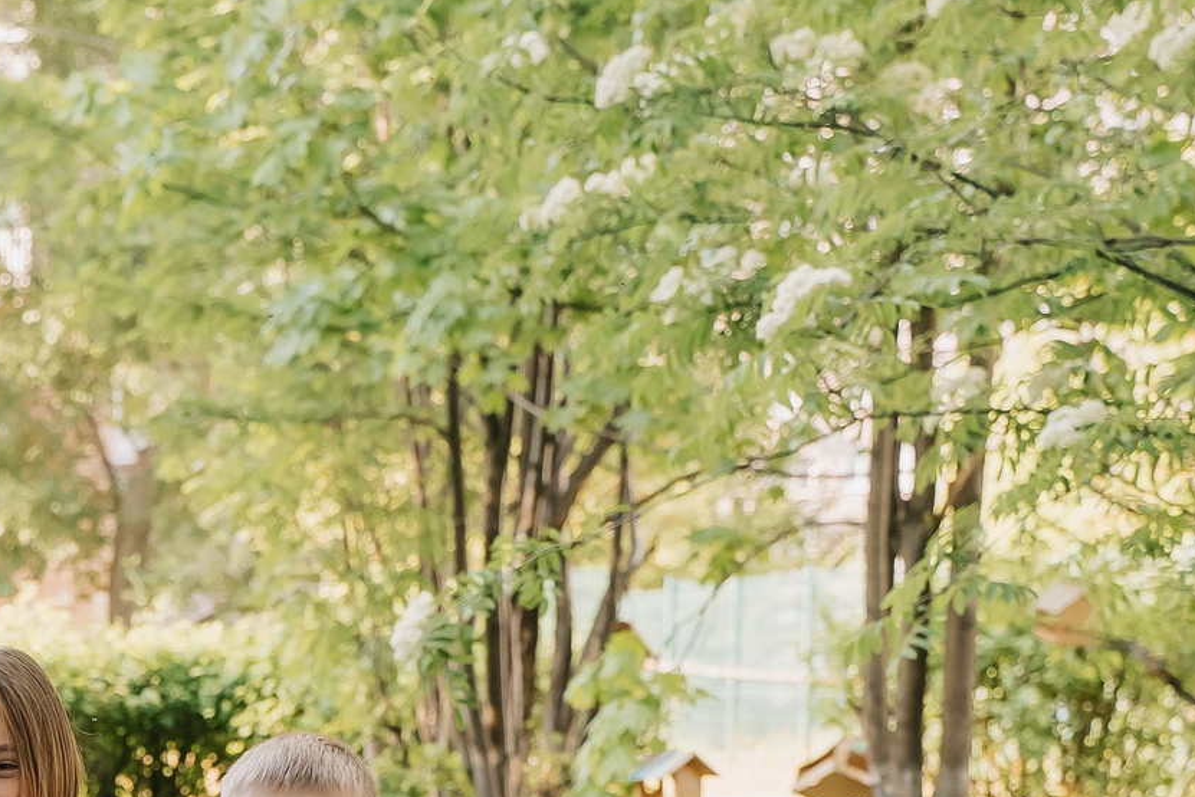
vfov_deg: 8.7
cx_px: -269
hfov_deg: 13.0
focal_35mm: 154
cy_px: 1190
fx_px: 5112
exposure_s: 1/160
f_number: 5
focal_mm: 50
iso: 500
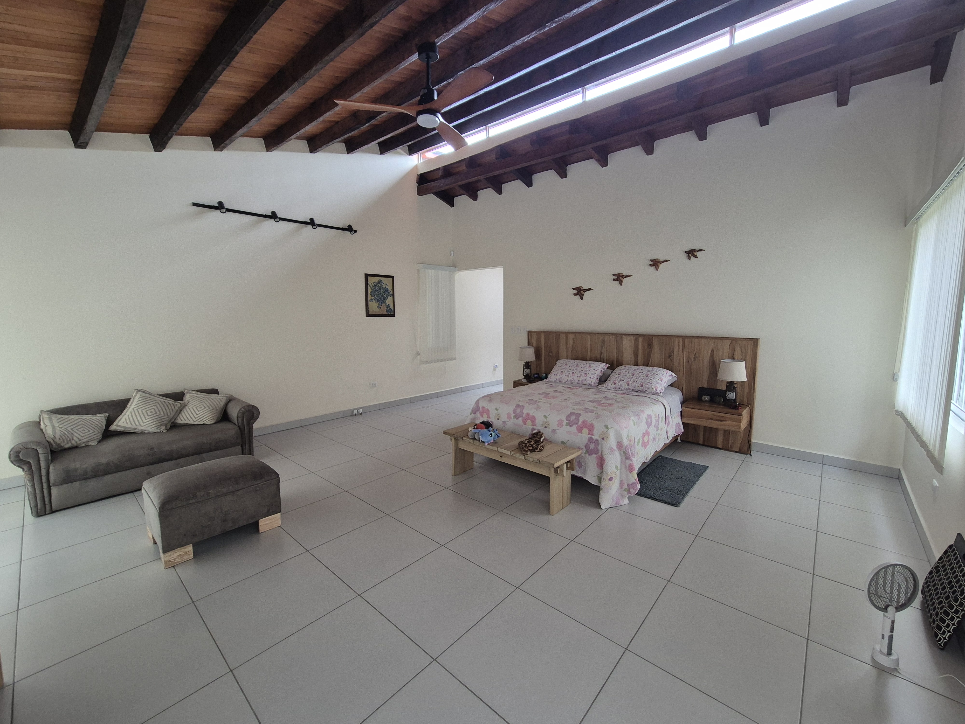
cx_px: 482
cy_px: 362
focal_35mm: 13
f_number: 2.2
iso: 160
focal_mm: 2.2
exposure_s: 1/50
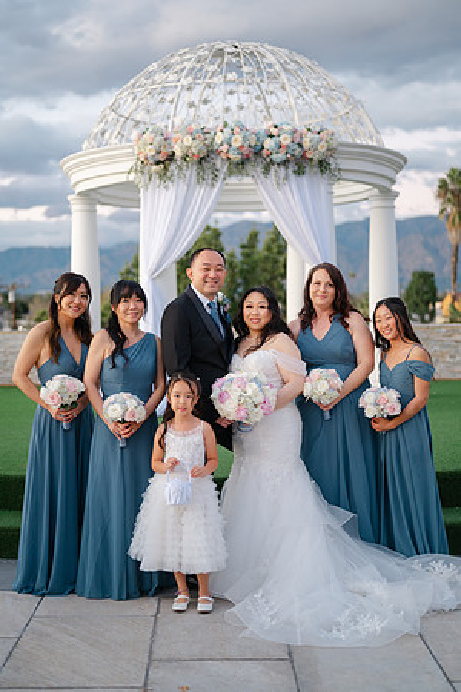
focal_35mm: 50
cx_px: 230
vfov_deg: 39.6
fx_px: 960
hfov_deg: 27.0
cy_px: 346
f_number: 1.8
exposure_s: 1/125
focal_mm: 50
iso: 400
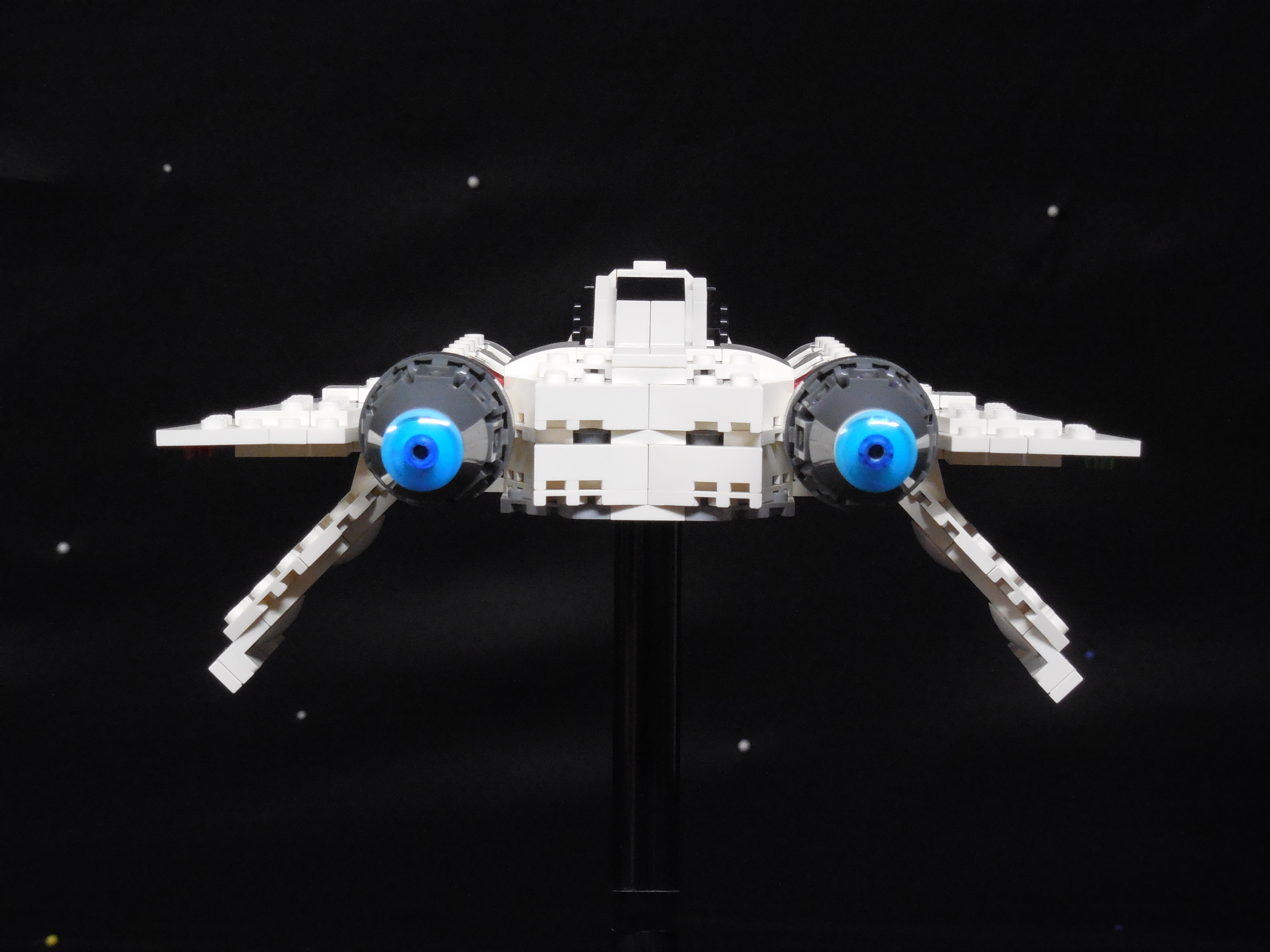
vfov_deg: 14.0
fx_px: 3889
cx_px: 635
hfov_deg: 18.5
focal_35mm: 106
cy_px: 476
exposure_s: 1/10
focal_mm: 19.1
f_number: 4.7
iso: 800
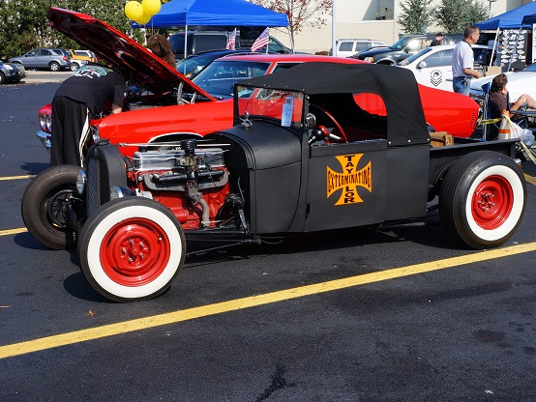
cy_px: 198
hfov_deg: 37.1
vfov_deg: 28.3
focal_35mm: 52
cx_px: 282
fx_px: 799
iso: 100
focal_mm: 31
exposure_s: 1/100
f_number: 13
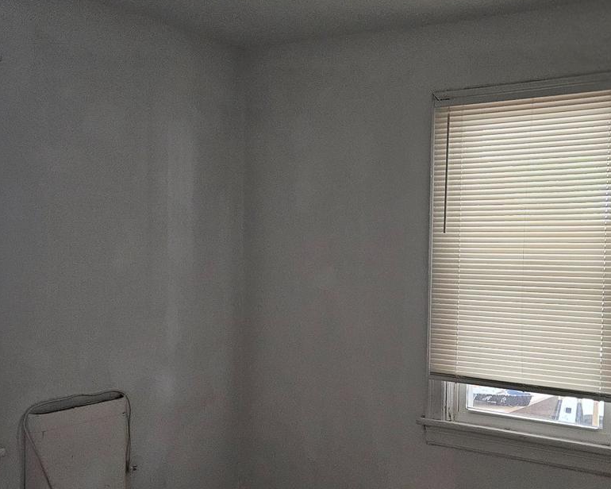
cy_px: 283
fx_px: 759
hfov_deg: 43.8
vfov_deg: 35.6
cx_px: 340
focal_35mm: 42
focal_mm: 5.4
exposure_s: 1/120
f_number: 1.8
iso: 1000
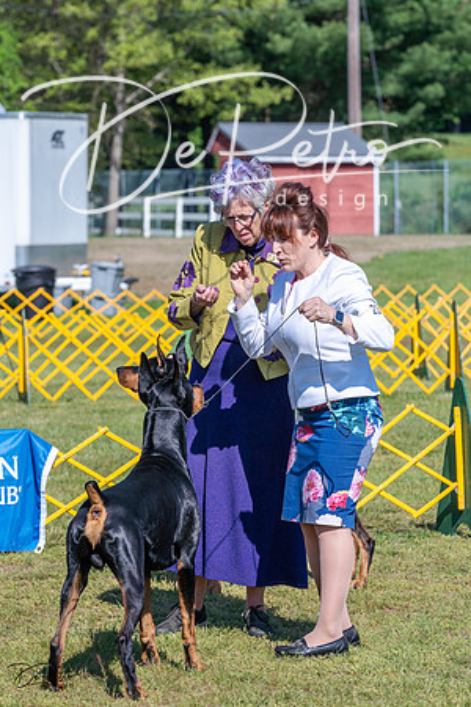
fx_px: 4239
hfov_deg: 6.4
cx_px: 130
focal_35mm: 216
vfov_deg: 9.5
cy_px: 354
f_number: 6.3
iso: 200
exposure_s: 1/1250
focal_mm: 144
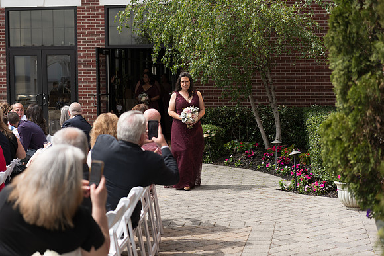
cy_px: 128
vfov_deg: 19.5
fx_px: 747
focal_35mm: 70
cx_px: 192
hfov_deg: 28.8
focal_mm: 70
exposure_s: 1/640
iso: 64
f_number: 2.8
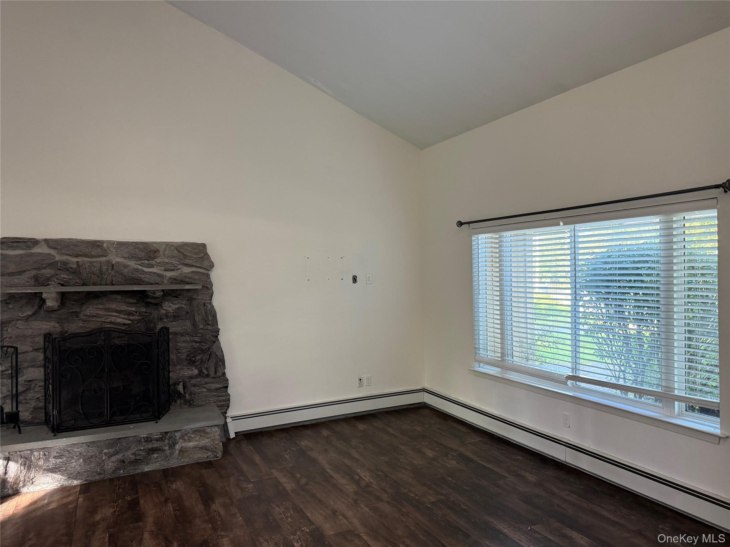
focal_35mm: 24
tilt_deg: +0.3
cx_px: 365
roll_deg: +1.3
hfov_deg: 71.6
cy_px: 274
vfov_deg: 56.8
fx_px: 506
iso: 200
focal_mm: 6.76
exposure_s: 1/60
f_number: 1.78
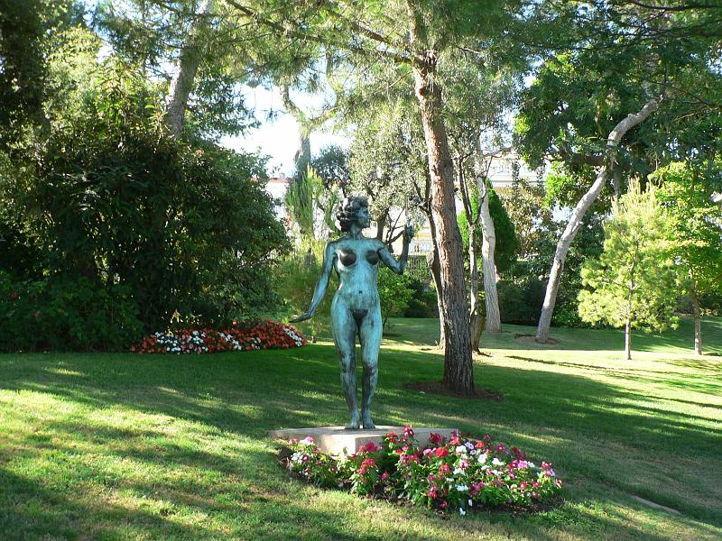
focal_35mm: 36
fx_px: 751
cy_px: 270
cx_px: 361
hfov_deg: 51.4
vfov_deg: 39.7
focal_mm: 6
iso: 80
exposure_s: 1/80
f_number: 3.6
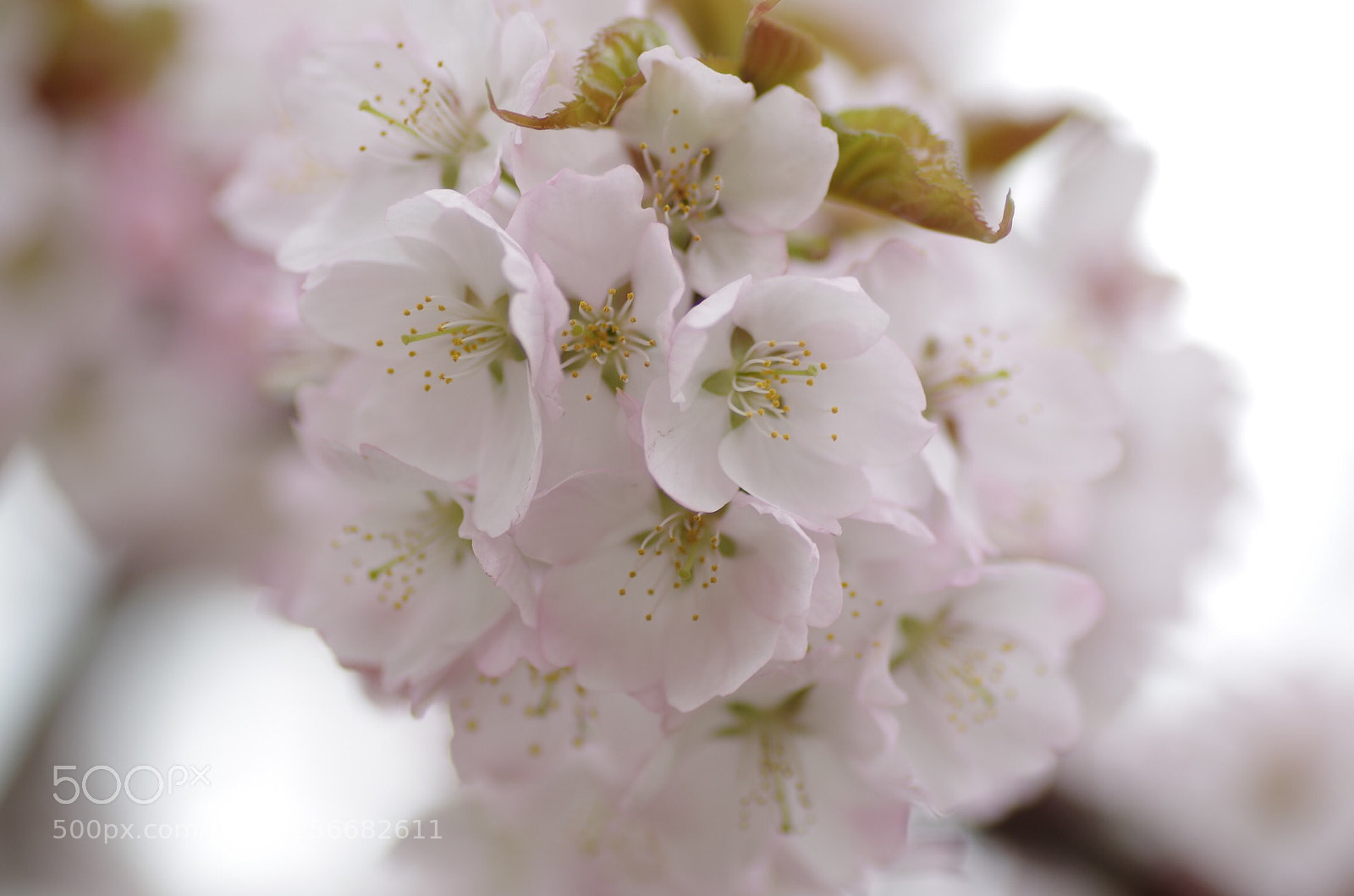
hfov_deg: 15.2
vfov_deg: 10.1
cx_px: 677
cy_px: 448
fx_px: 5066
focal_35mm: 135
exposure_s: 1/200
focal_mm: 90
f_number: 2.8
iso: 100
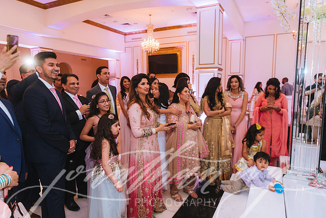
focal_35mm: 24
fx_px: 217
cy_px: 109
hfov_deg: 73.7
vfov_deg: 53.2
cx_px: 163
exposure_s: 1/125
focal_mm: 24
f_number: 2.8
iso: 800
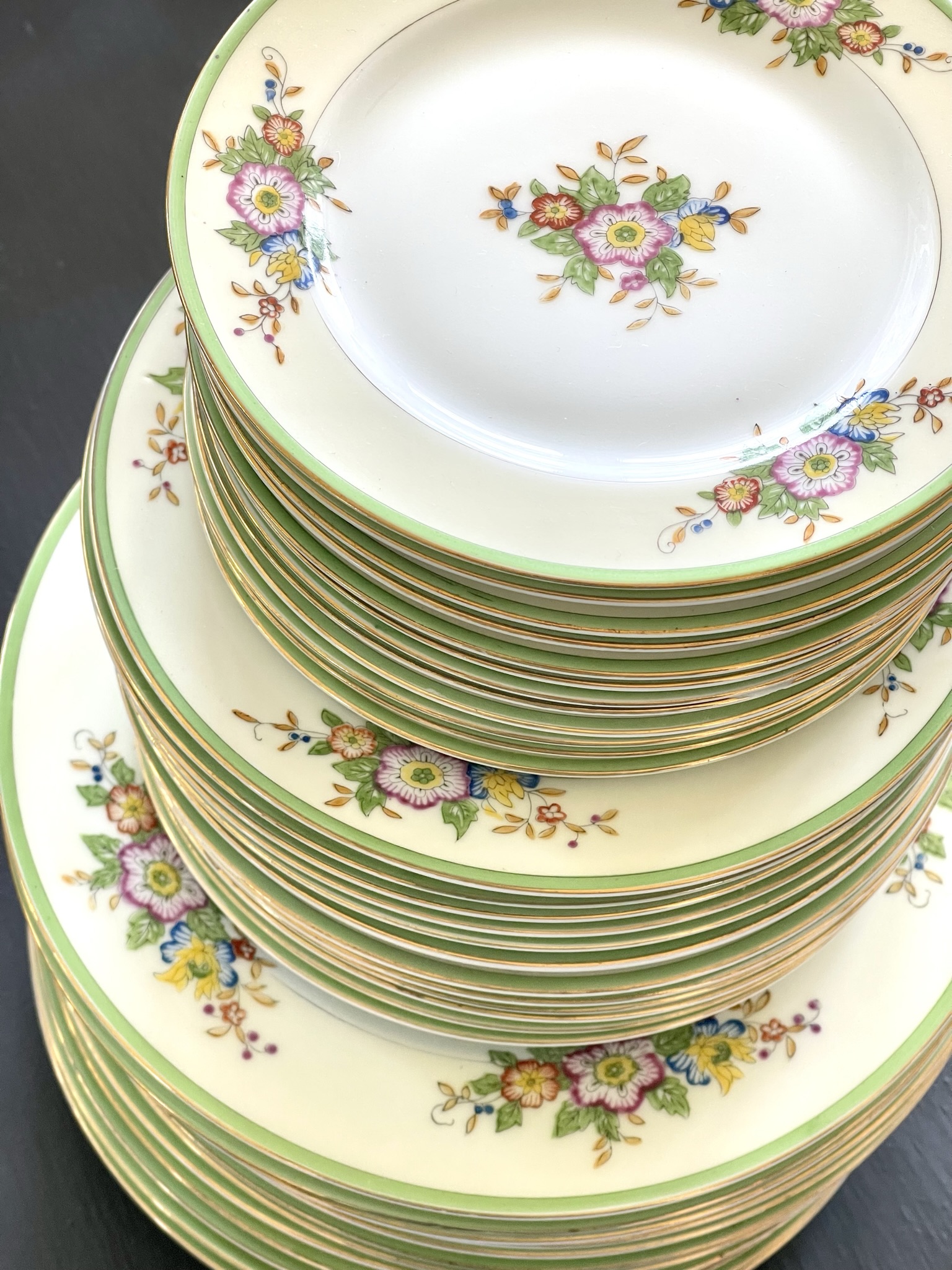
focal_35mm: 64
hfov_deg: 22.9
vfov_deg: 30.3
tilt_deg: -60.1
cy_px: 635
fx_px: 2347
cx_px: 476
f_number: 2.2
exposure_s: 1/99
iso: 80
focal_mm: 7.5
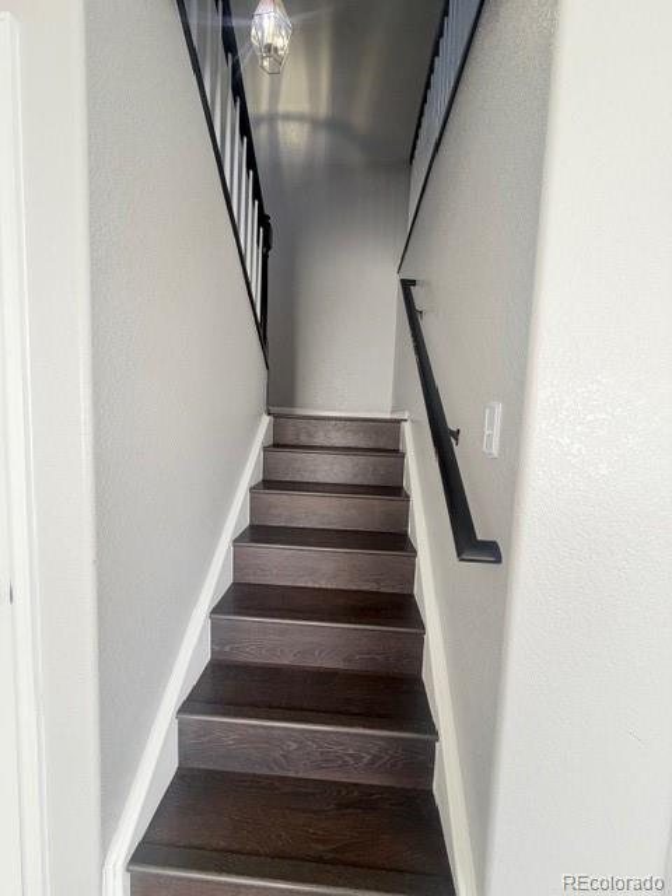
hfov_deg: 85.7
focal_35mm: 14
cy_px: 448
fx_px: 362
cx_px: 336
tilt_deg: -4.7
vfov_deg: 102.1
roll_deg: -1.3
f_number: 2.2
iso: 320
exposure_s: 1/91
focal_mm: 2.22
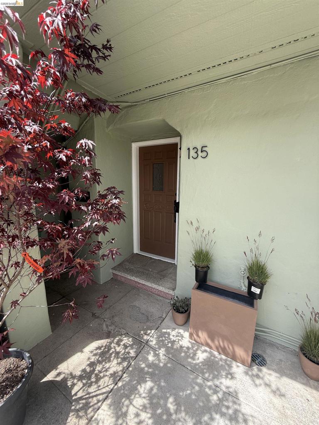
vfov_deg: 102.1
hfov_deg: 85.7
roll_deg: -1.2
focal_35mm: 14
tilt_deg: -8.4
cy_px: 212
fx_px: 172
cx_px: 160
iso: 50
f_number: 2.2
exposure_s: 1/255
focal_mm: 2.22
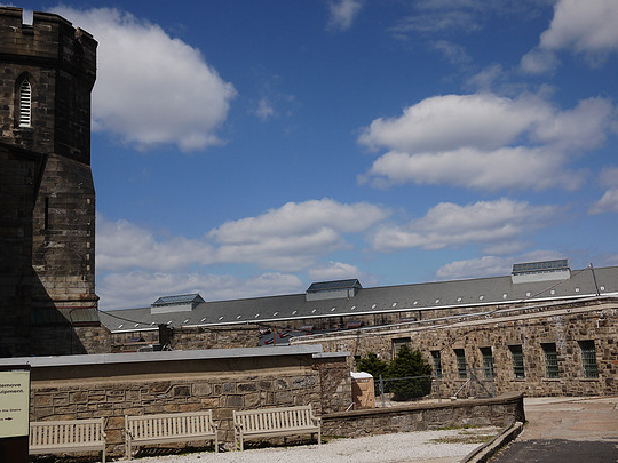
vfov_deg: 33.6
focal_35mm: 43
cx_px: 318
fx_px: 768
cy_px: 218
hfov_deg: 43.8
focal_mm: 20
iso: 100
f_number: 5.6
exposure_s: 1/1600
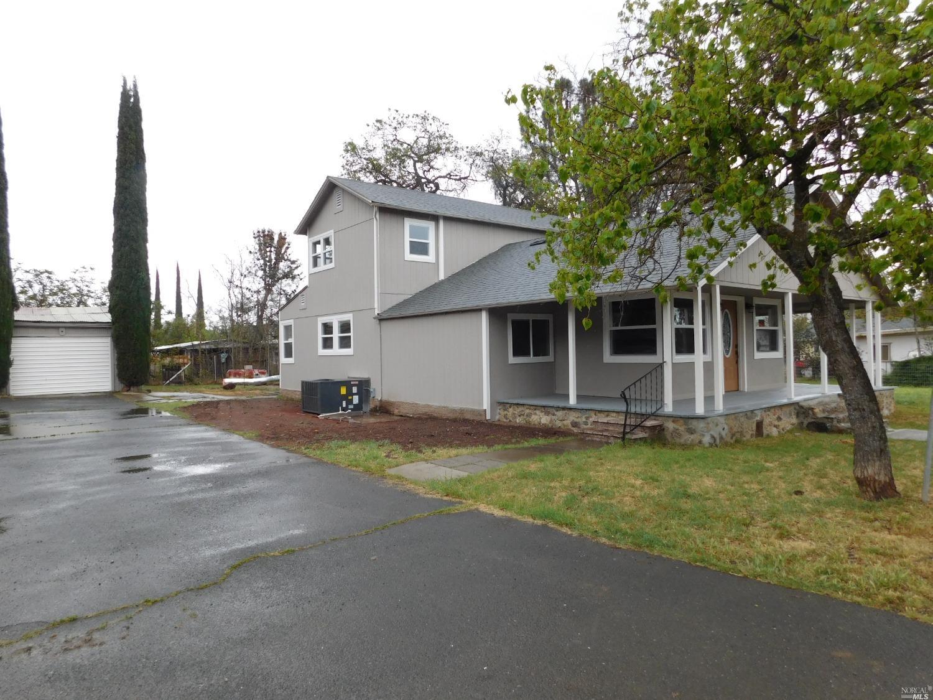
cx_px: 466
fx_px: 620
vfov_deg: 58.9
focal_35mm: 23
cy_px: 350
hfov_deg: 73.9
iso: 125
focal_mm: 4
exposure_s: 1/400
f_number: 3
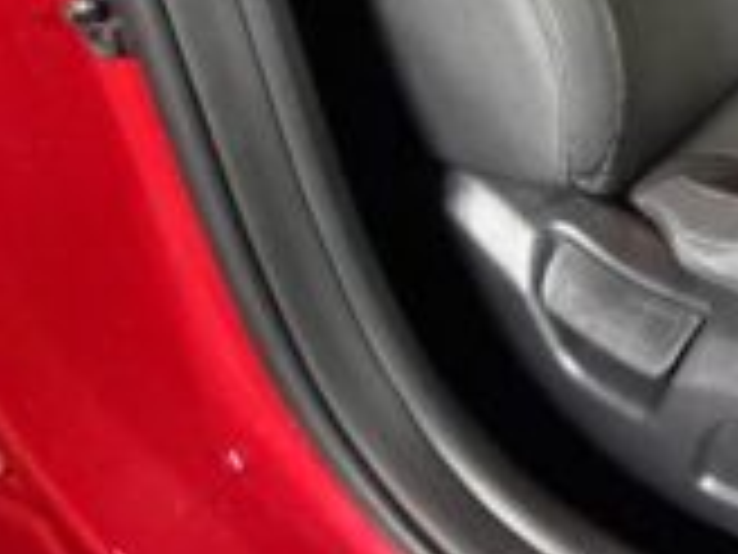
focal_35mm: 53
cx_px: 1282
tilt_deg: -17.3
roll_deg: -2.9
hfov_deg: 22.9
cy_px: -327
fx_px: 1130
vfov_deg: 21.8
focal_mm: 2.22
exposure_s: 1/50
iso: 1250
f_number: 2.2
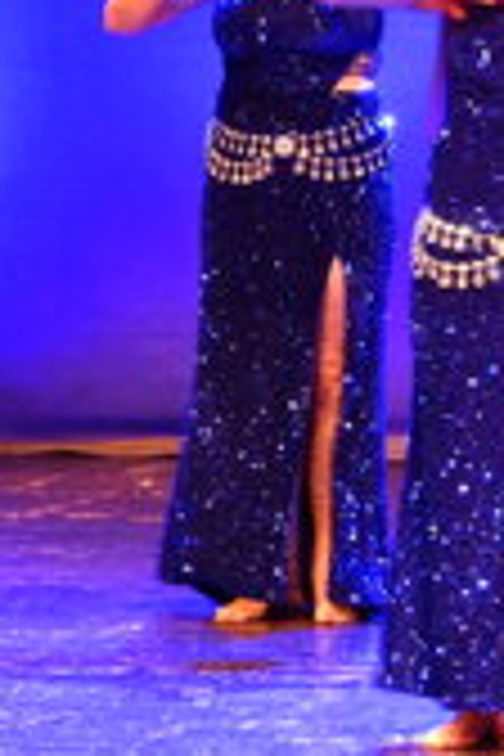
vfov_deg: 5.3
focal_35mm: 387
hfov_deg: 3.6
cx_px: 457
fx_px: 8126
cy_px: 79
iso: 800
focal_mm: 30.3
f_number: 4.5
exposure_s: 1/6
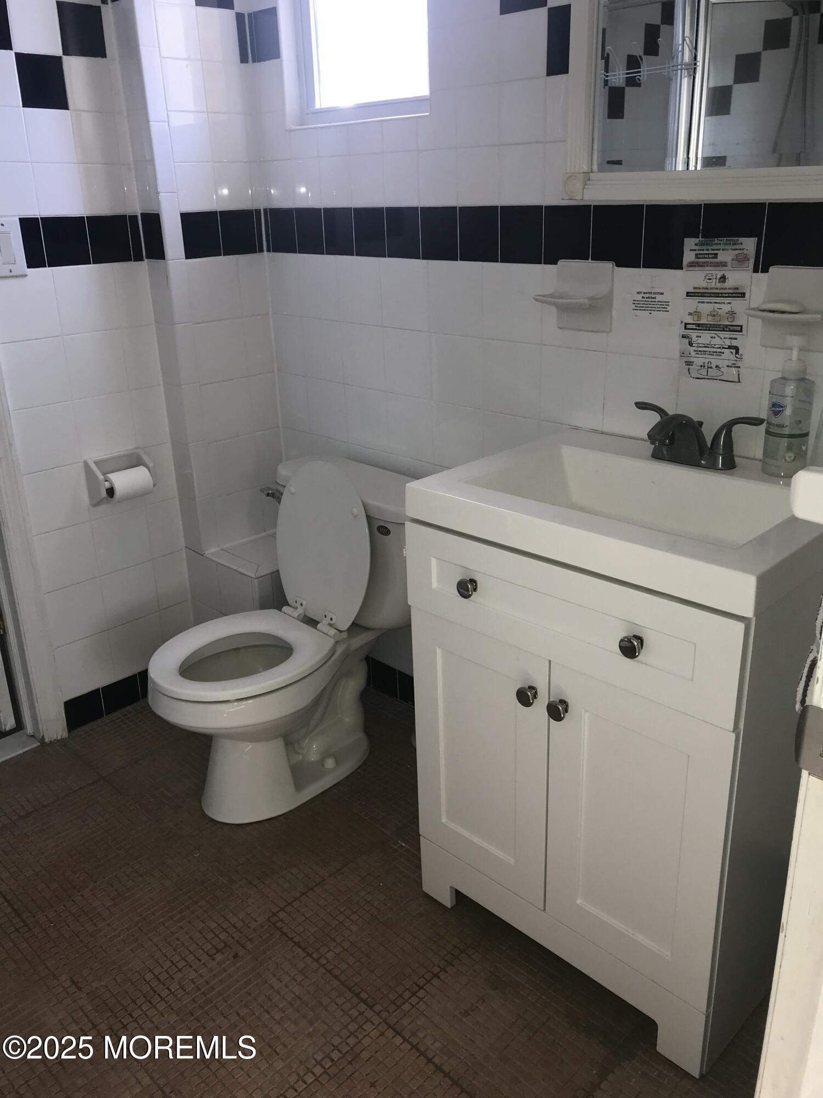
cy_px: 549
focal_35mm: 28
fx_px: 888
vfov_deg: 63.4
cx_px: 412
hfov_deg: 49.7
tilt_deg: -19.5
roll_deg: +0.6
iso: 20
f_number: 1.8
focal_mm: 3.99
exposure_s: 1/51
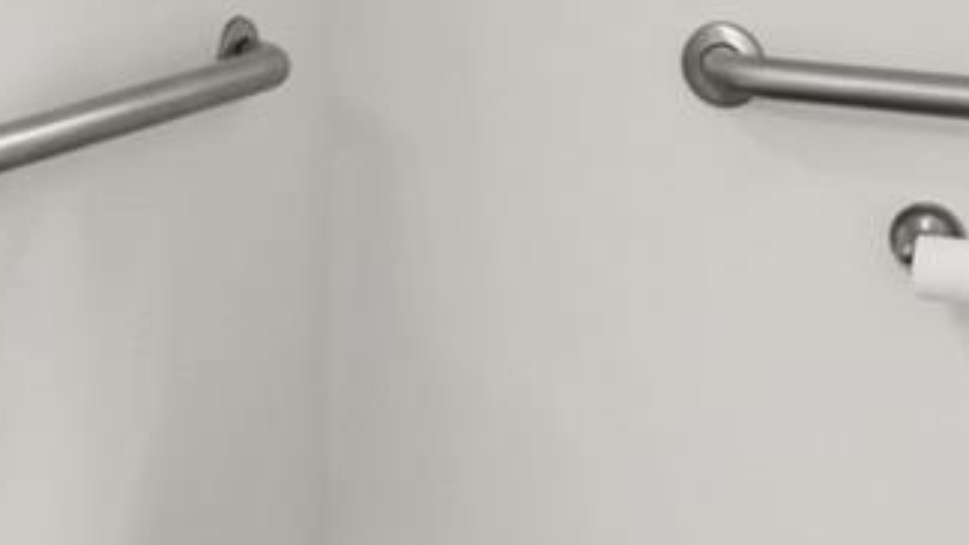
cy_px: -376
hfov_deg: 19.2
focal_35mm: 106
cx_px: -138
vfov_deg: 10.8
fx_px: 2723
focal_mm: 16
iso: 100
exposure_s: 1/2
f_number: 8
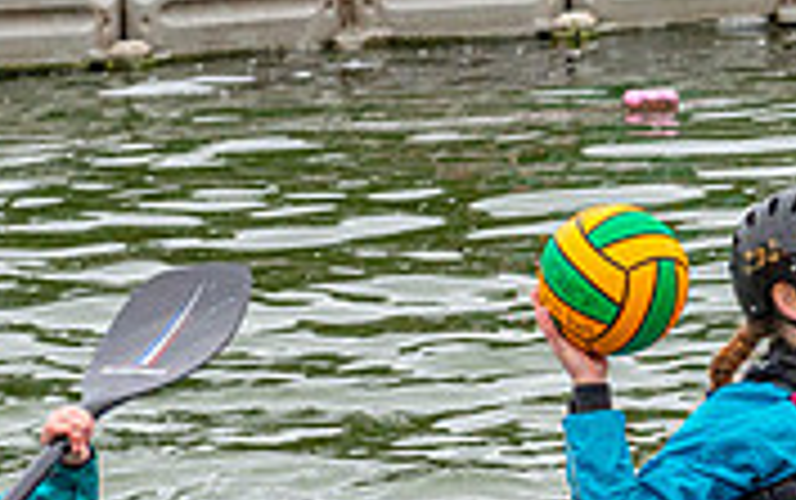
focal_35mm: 803
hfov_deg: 2.6
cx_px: 961
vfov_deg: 1.6
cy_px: 397
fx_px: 17437
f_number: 5.6
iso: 2500
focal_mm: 200
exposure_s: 1/3200
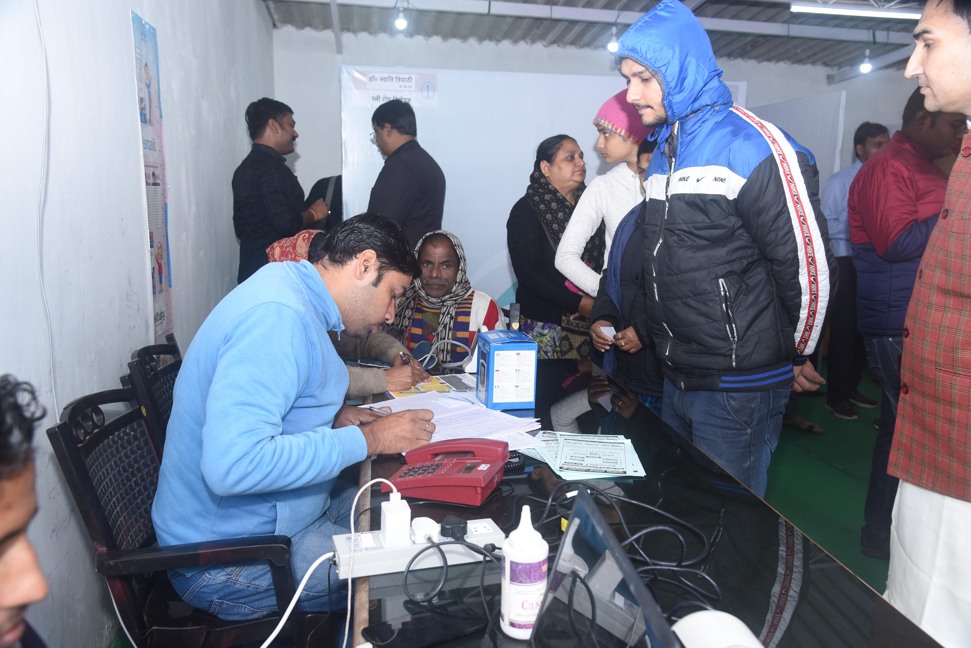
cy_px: 324
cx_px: 486
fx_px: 836
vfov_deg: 42.4
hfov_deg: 60.3
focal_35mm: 31
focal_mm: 31
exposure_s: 1/125
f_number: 6.3
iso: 800
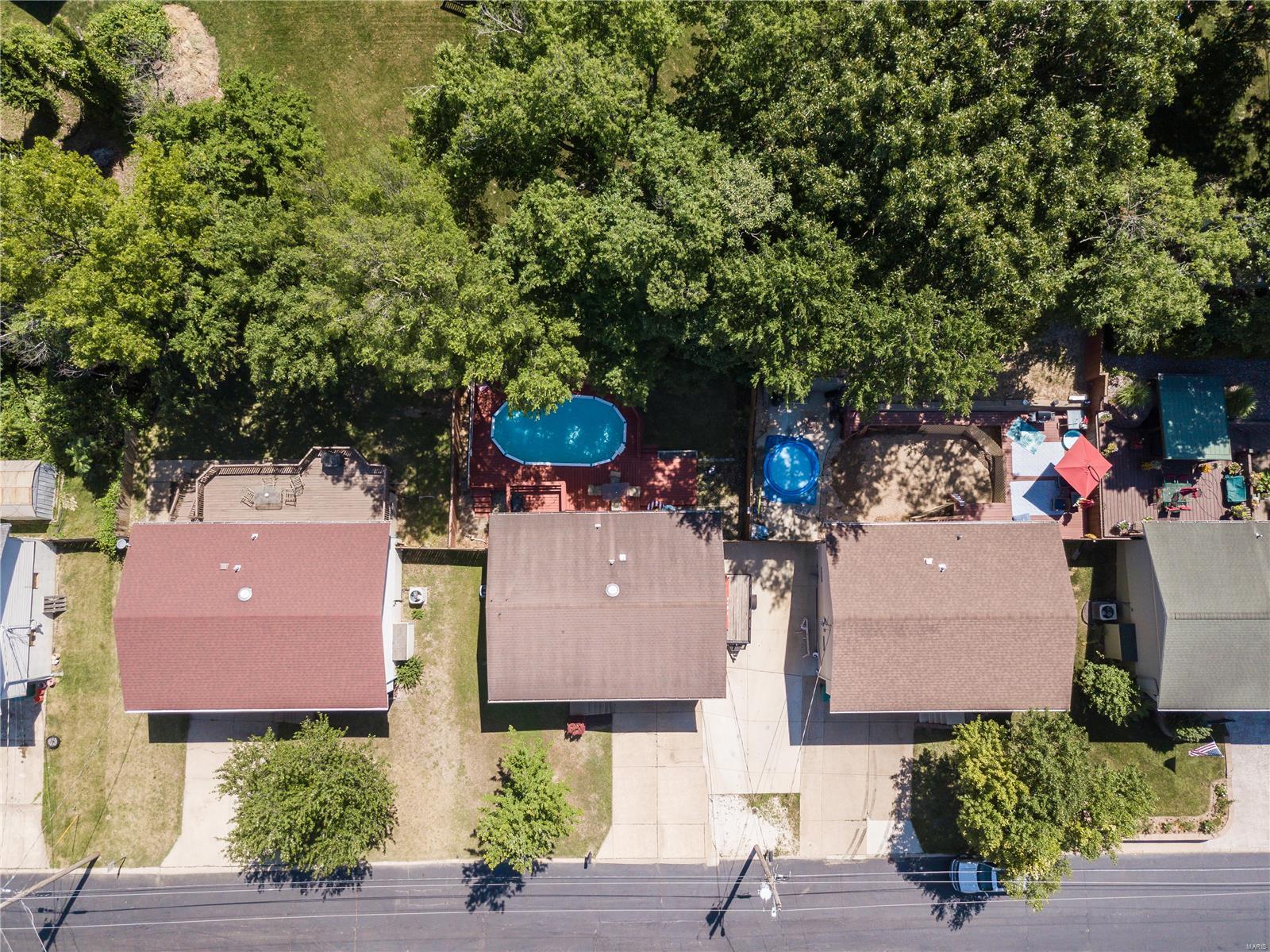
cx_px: 635
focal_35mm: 26
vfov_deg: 53.0
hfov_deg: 67.3
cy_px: 476
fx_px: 954
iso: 100
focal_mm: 4.73
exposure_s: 1/1200
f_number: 2.2
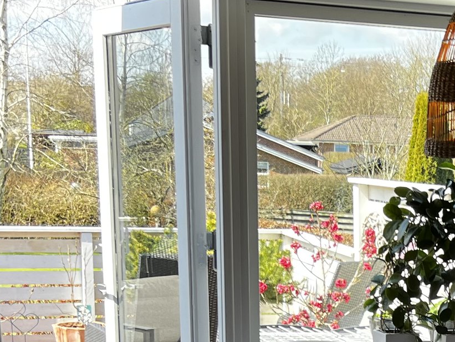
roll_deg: -1.3
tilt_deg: -13.2
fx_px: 1249
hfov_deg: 19.8
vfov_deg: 14.9
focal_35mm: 95
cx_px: 490
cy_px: 434
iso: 50
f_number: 1.5
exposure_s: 1/461
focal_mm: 5.7
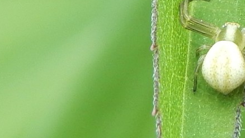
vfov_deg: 7.6
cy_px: 45
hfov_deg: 13.4
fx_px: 1034
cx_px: 225
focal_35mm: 159
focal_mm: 13.5
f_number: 4.2
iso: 125
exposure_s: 1/100
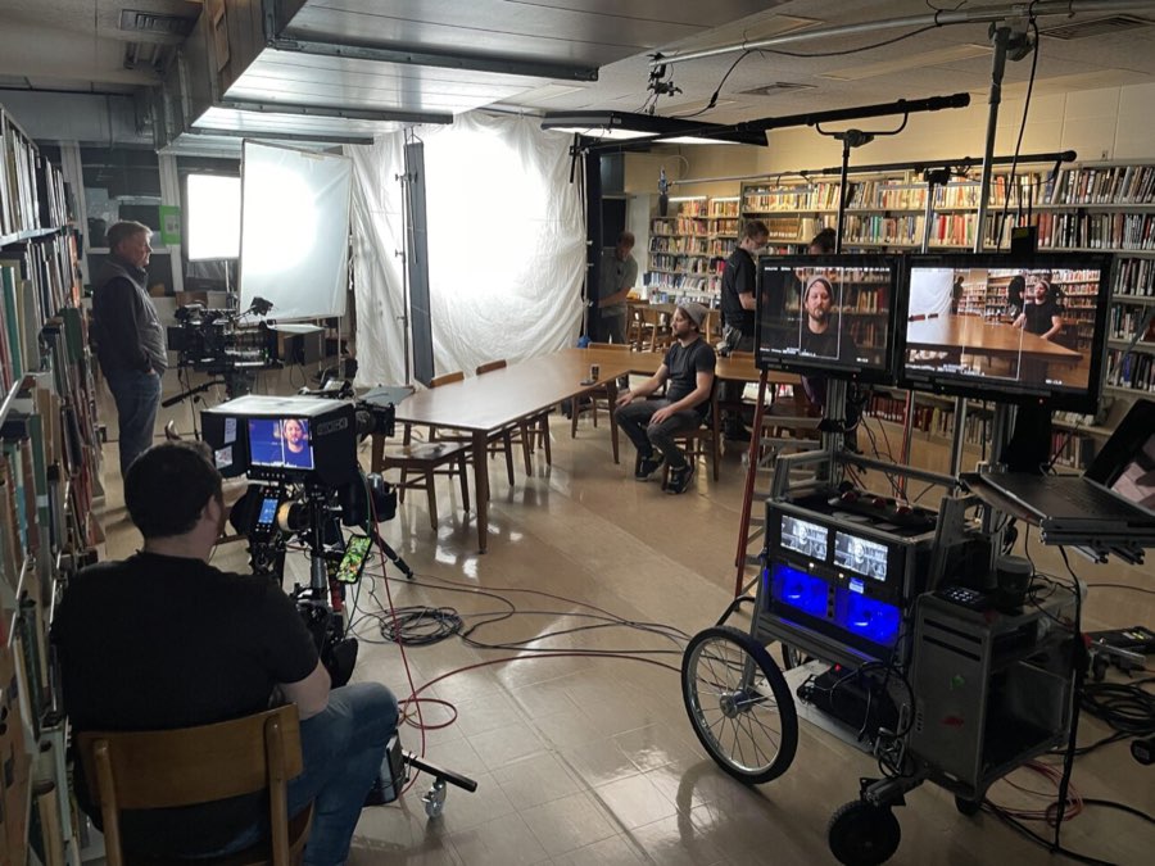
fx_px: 868
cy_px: 433
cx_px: 578
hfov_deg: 67.3
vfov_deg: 53.1
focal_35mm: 26
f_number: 1.6
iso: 160
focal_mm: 4.2
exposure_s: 1/41
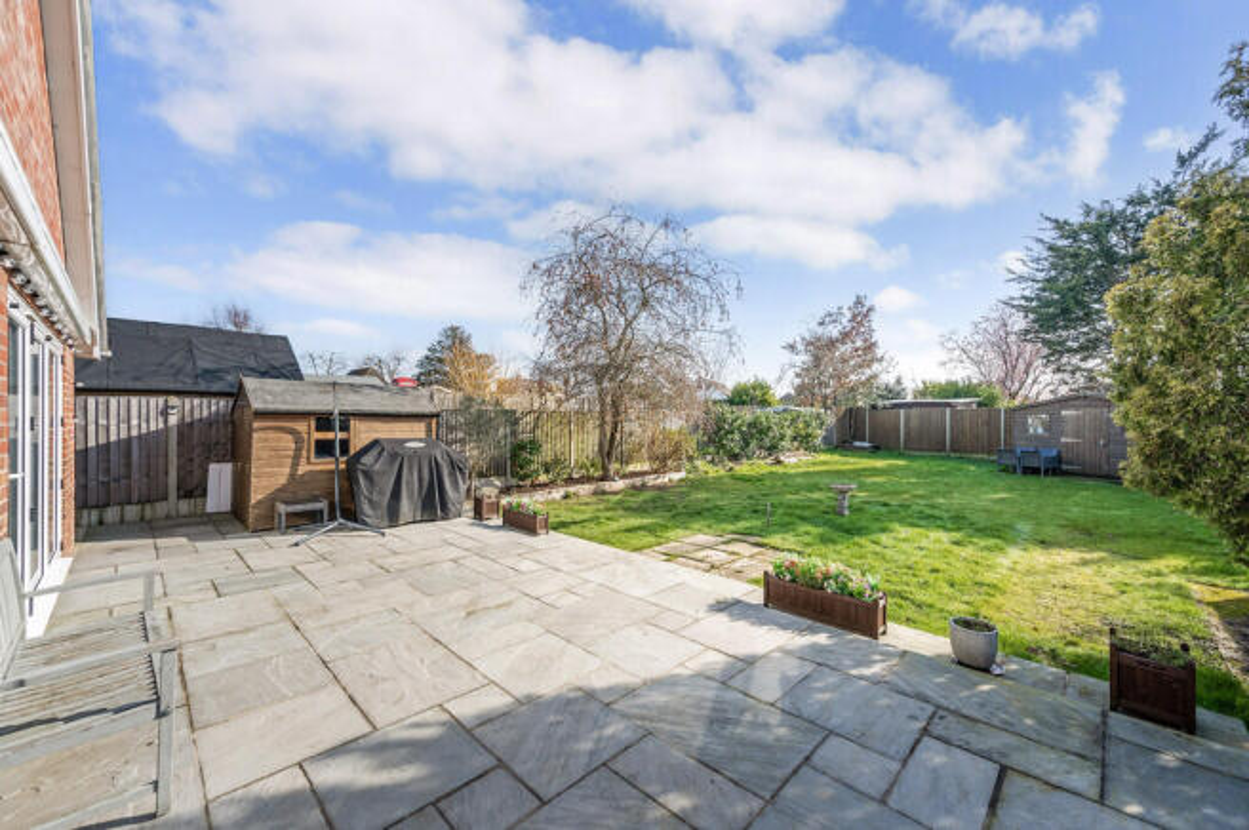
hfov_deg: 104.3
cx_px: 624
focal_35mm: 14
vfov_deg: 81.1
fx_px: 485
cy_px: 415
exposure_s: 1/800
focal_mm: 14
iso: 200
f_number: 7.1
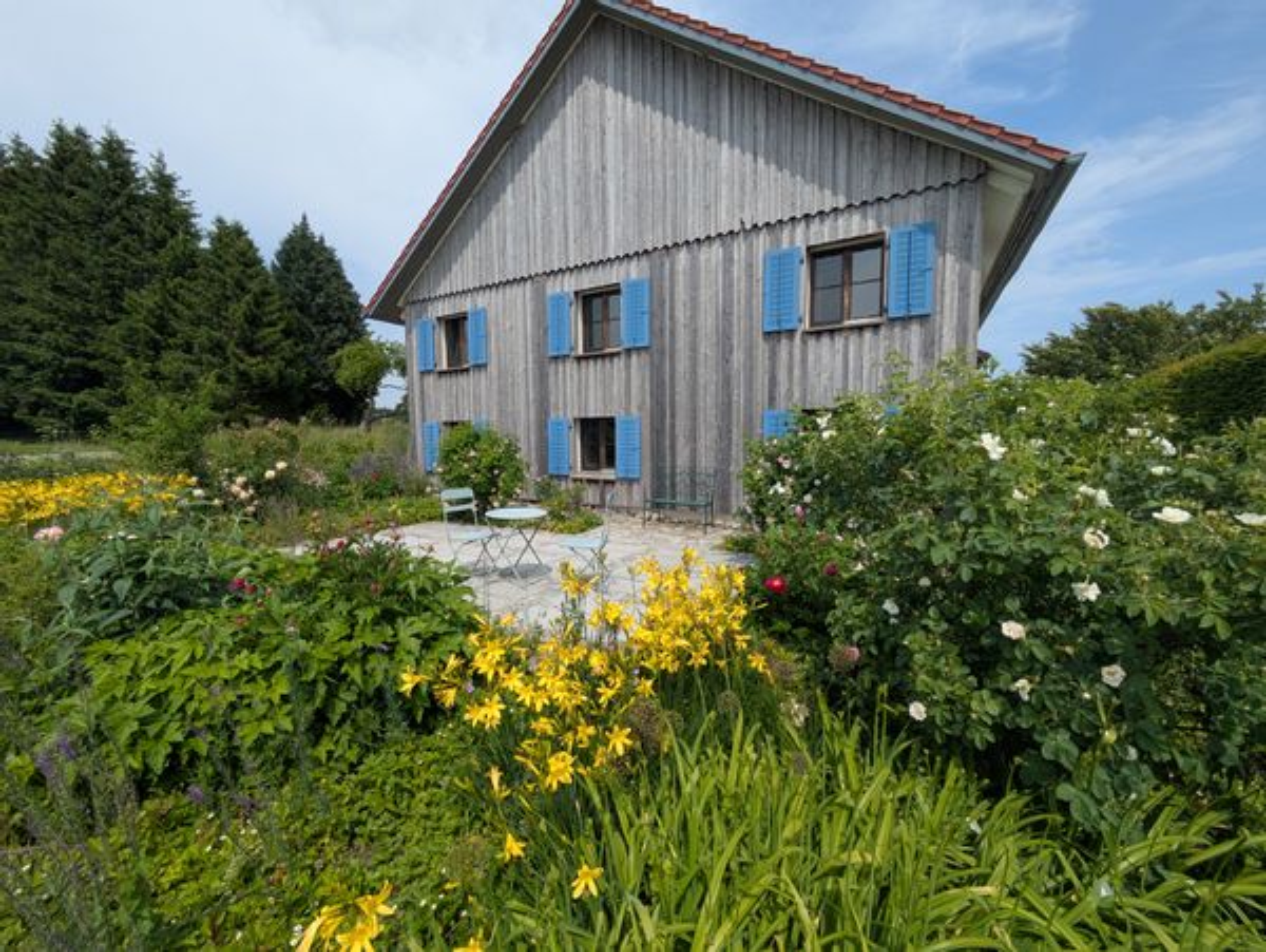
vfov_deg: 85.8
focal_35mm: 14
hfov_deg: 102.0
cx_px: 633
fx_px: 512
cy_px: 476
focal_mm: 1.83
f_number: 2.2
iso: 49
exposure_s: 1/1689
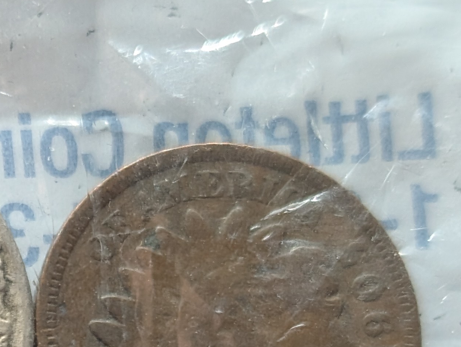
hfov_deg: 12.0
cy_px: 472
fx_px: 2121
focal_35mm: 159
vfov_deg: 9.2
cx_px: -146
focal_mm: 6.9
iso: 101
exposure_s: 1/42.2
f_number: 1.68
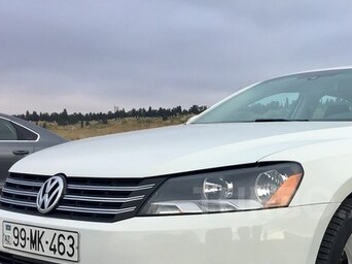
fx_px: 569
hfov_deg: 33.1
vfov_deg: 25.7
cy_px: 203
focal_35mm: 56
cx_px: 298
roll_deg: -0.8
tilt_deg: -6.1
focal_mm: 4.15
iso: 25
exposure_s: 1/855
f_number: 2.2
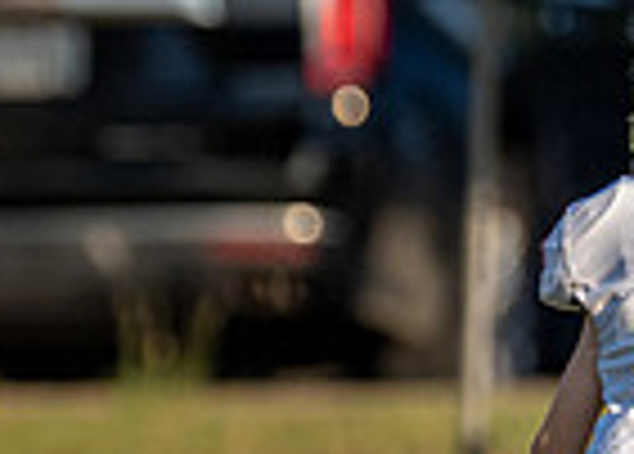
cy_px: 315
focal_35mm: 1612
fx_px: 29054
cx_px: -239
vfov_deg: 0.9
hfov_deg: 1.2
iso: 320
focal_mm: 200
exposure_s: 1/5000
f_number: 2.8
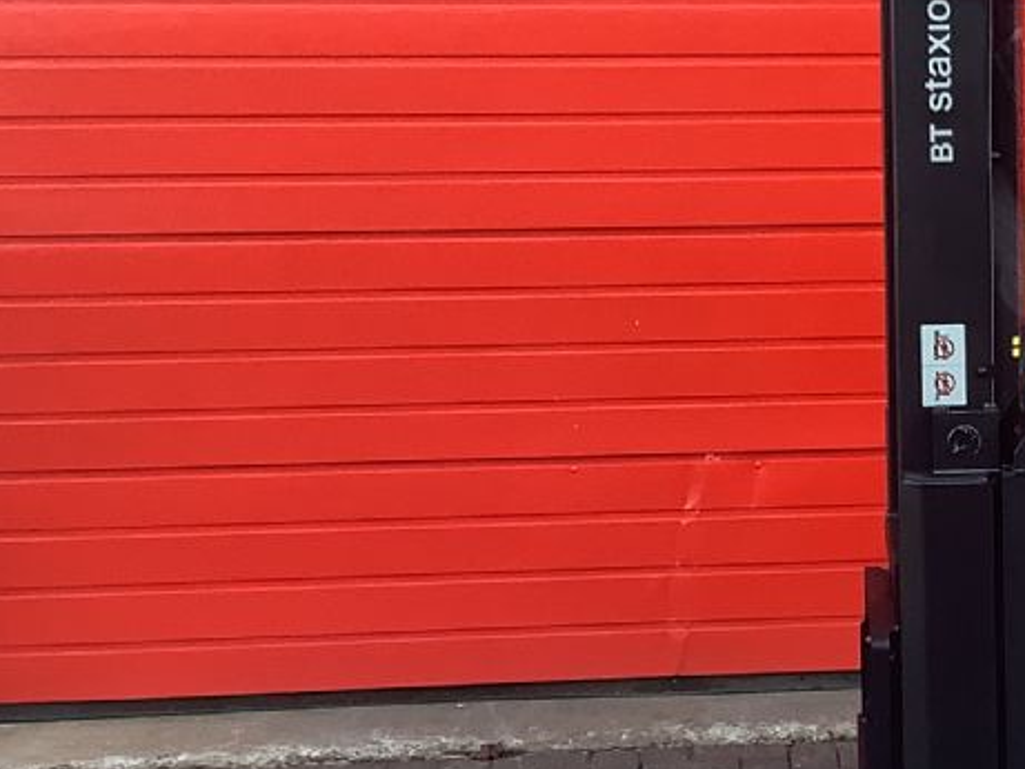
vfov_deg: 17.2
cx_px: 1014
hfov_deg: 22.0
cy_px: 371
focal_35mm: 86
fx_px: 2547
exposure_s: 1/100
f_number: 2.4
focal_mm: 3.3
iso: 64
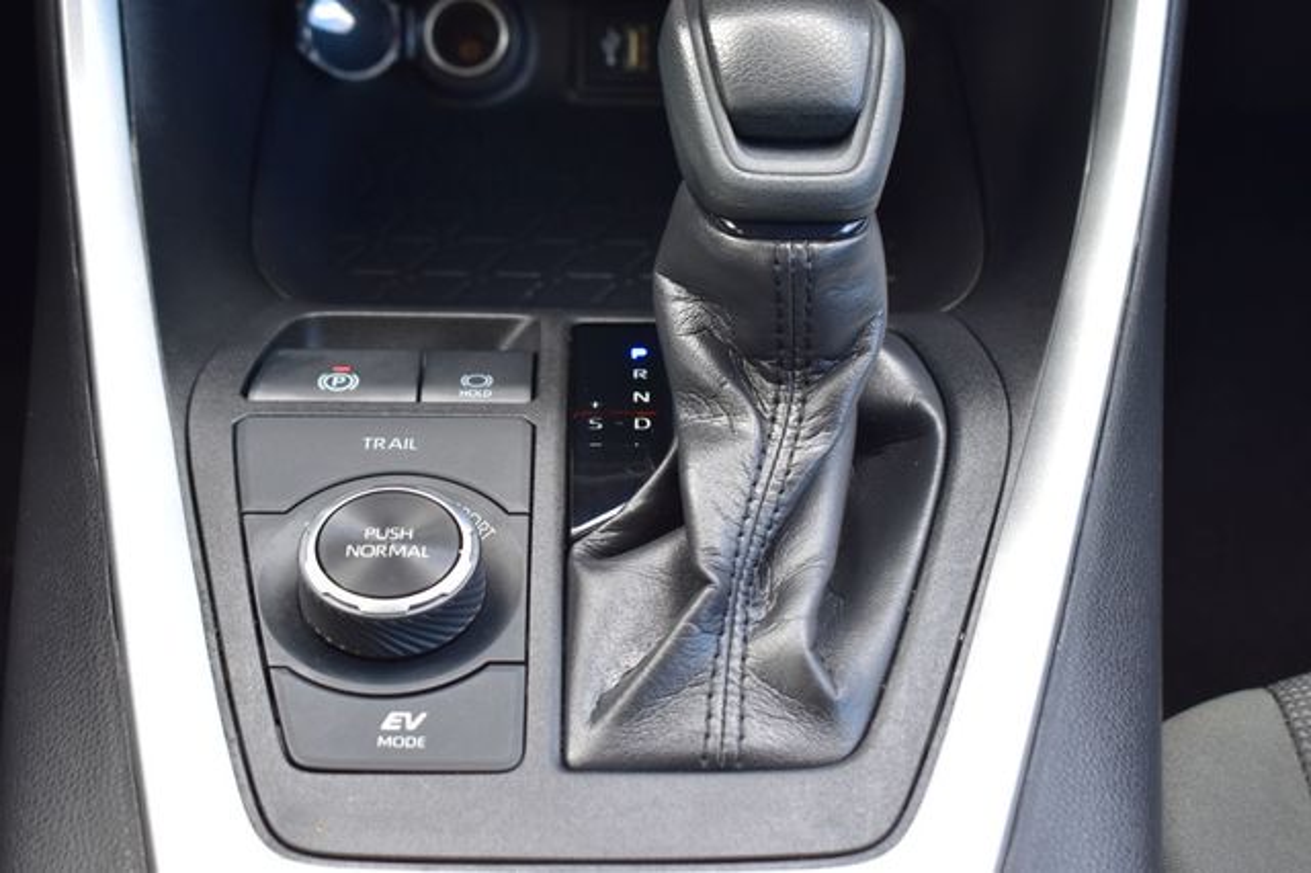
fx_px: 2075
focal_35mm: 57
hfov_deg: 35.1
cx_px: 656
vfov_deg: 23.8
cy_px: 436
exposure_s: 1/25
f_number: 7.1
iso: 400
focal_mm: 38
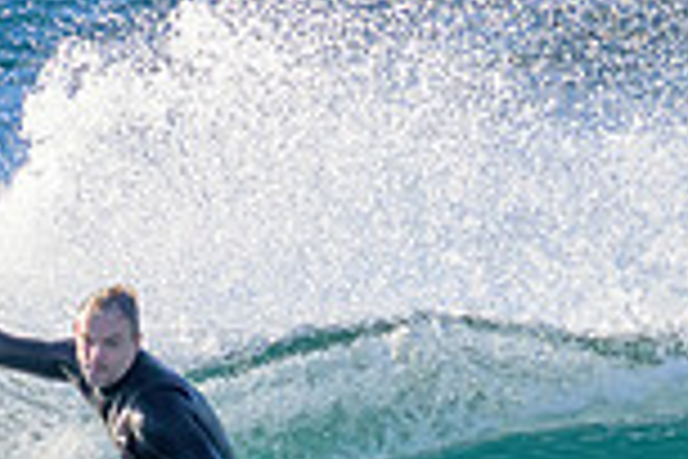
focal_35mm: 3028
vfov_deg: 0.5
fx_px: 57864
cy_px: 520
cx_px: 292
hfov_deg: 0.7
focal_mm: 800
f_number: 11
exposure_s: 1/2000
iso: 1800
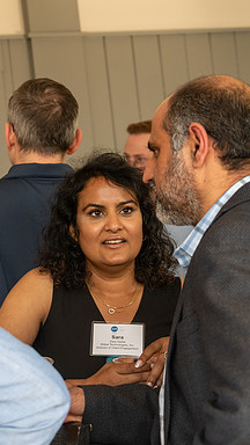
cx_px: 100
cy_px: 207
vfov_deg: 25.3
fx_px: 990
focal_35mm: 84
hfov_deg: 14.4
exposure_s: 1/200
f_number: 4.5
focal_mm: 47
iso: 640
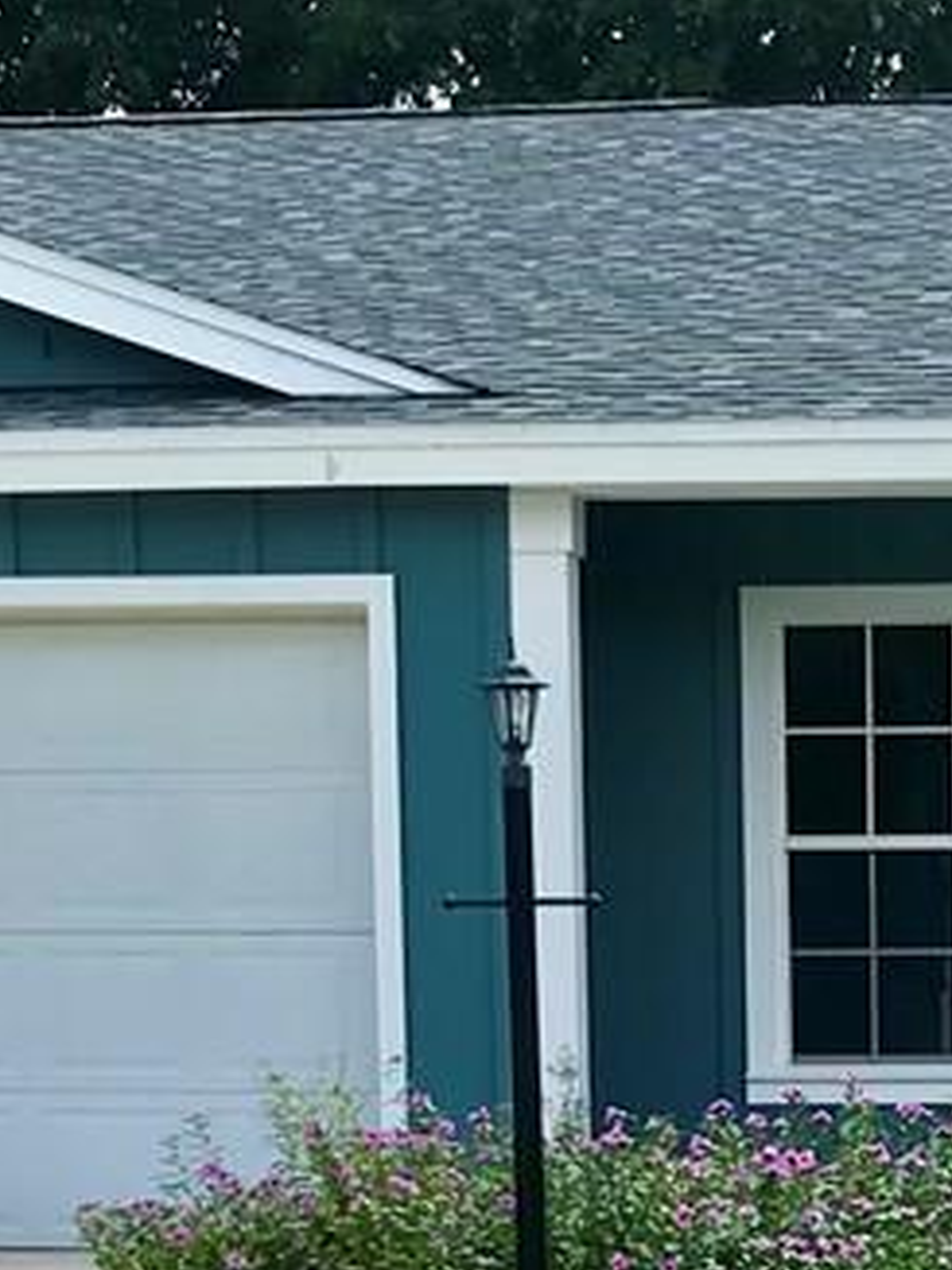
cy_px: 1880
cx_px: 1111
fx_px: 5027
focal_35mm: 137
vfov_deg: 13.6
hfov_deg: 10.7
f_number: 1.8
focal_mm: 3.99
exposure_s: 1/1100
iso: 20
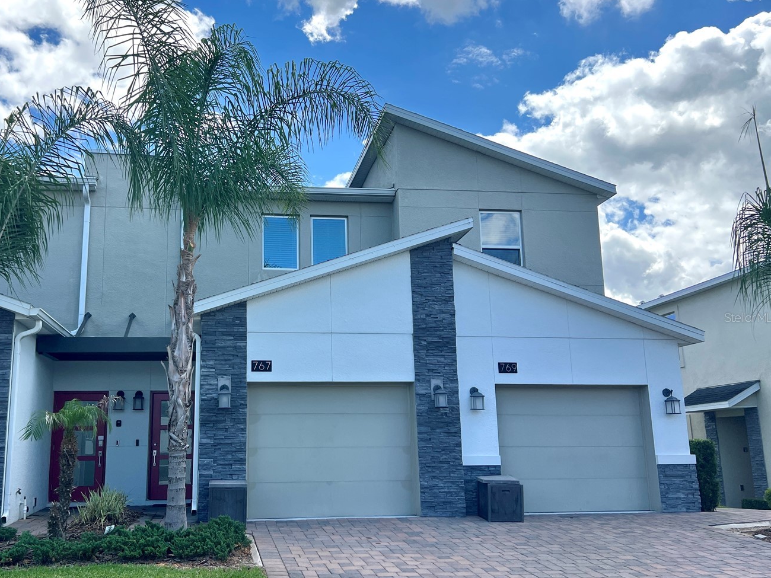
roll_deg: +0.7
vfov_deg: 44.1
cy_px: 317
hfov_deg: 56.4
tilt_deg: +11.9
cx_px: 306
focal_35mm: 32
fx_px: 713
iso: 50
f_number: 1.5
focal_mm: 5.7
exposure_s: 1/2632
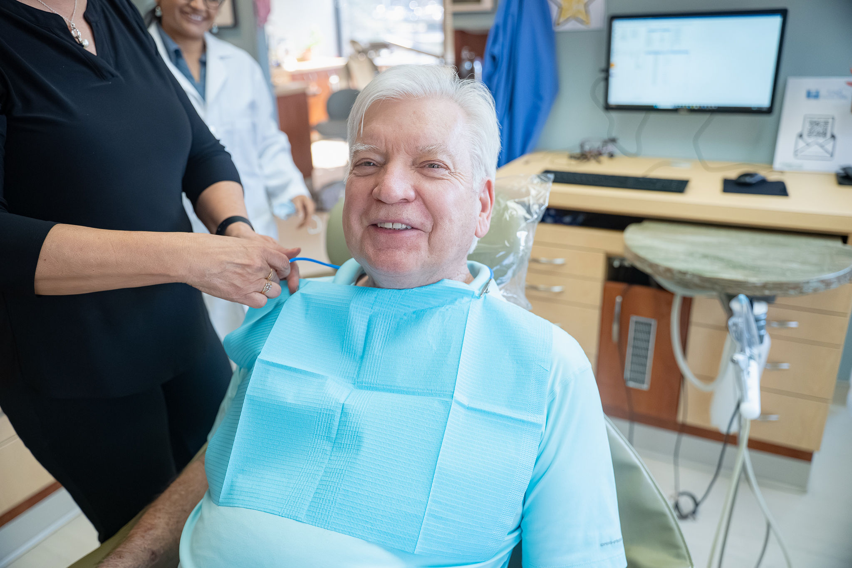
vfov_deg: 46.4
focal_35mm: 28
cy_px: 284
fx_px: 663
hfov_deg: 65.5
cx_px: 426
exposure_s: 1/400
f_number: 2.8
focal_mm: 28
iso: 5000
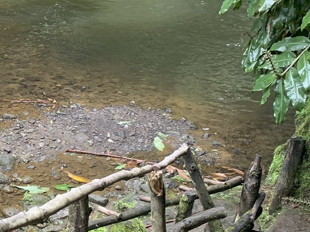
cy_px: 113
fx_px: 752
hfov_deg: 21.8
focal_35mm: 84
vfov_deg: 17.6
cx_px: -50
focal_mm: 4.25
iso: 80
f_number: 1.8
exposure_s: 1/121
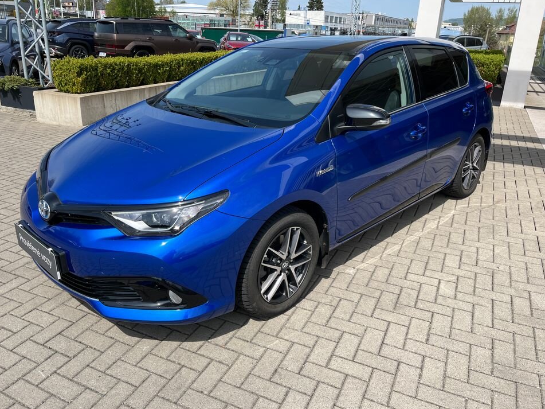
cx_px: 252
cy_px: 195
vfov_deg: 49.7
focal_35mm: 28
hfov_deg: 63.4
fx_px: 441
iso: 50
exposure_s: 1/2755
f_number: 1.6
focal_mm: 5.1
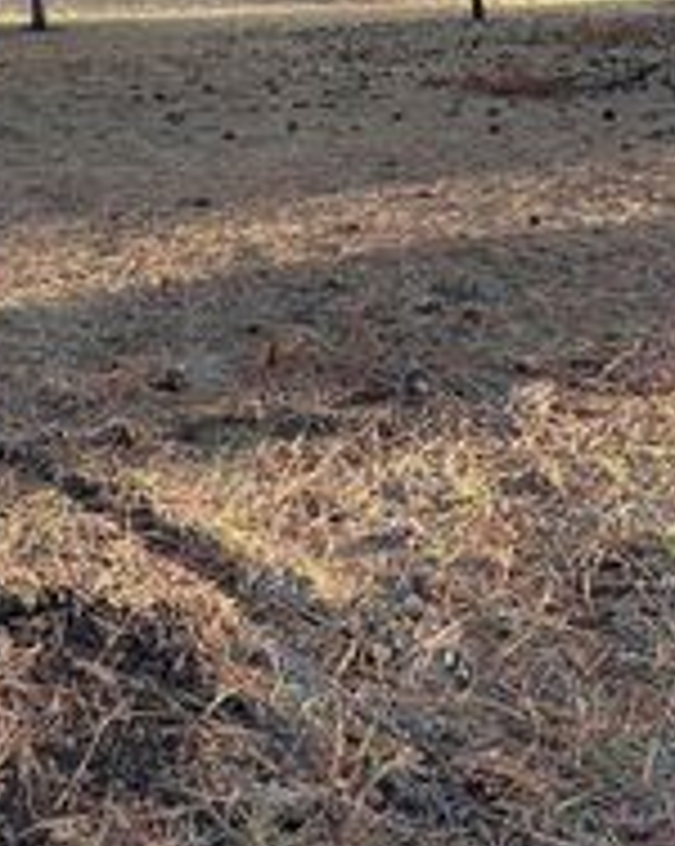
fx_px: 1126
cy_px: 43
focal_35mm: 45
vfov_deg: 37.7
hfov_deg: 32.9
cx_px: 194
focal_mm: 1.57
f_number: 1.8
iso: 50
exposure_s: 1/99
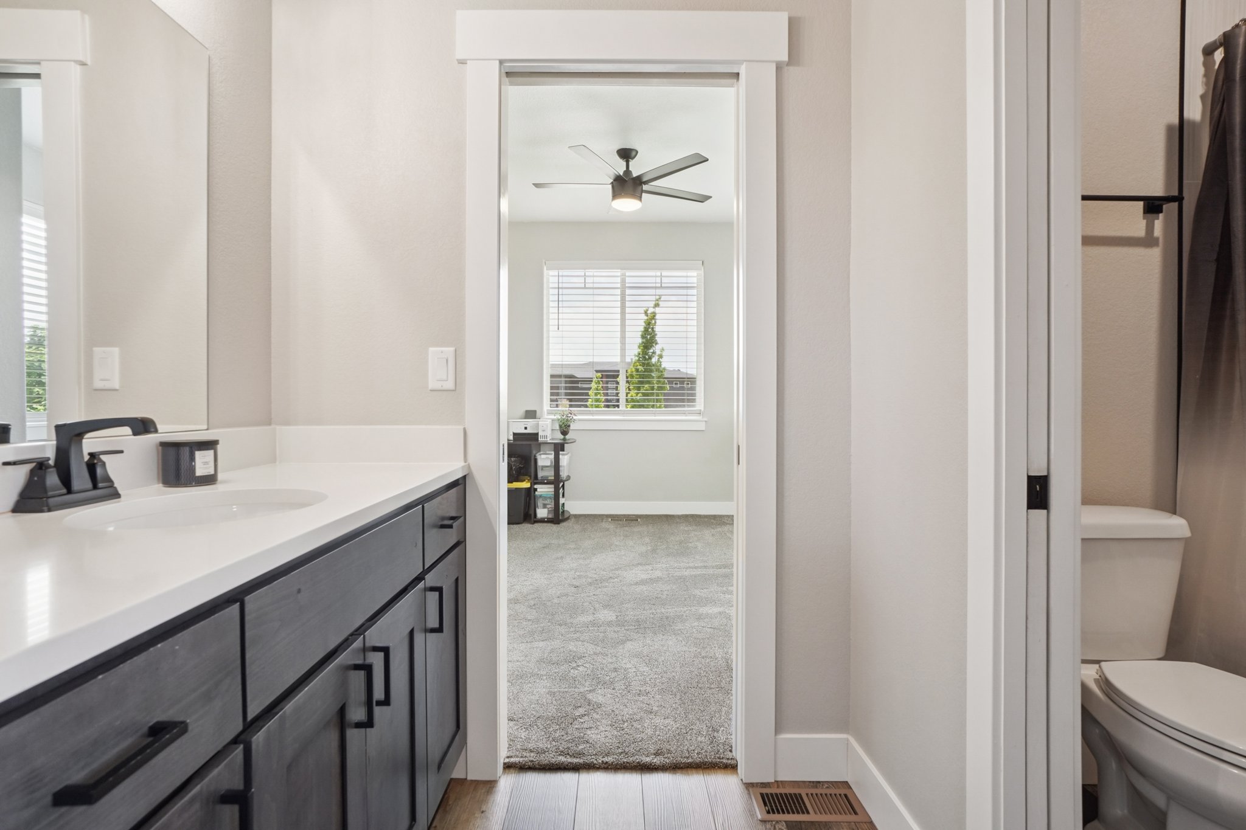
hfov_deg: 90.0
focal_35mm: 18
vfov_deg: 67.4
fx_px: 623
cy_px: 415
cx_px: 623
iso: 400
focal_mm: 12
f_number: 8
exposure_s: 1/30
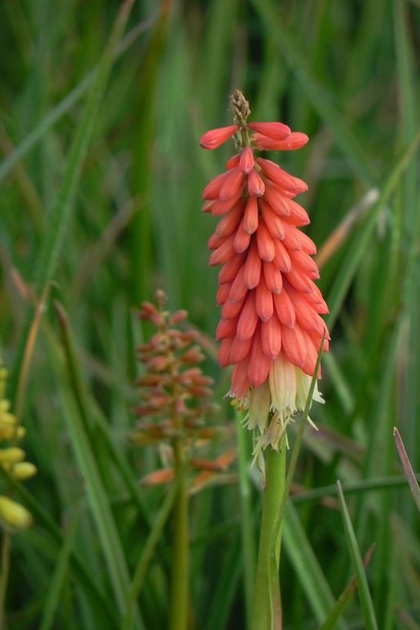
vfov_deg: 3.3
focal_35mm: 631
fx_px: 11042
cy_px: 315
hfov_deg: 2.2
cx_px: 228
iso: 160
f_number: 5
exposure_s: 1/160
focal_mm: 107.6
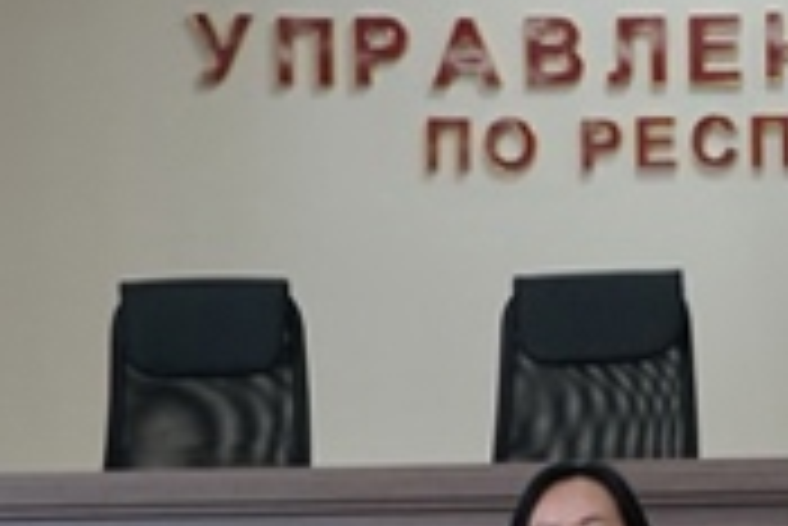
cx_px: 977
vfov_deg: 10.8
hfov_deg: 16.0
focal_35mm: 122
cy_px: 818
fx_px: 2676
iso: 640
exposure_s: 1/160
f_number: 4
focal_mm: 19
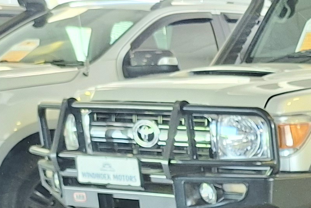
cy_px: 475
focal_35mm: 119
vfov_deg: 10.2
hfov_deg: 14.7
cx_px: 589
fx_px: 1028
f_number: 1.8
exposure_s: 1/50
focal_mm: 5.54
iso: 250
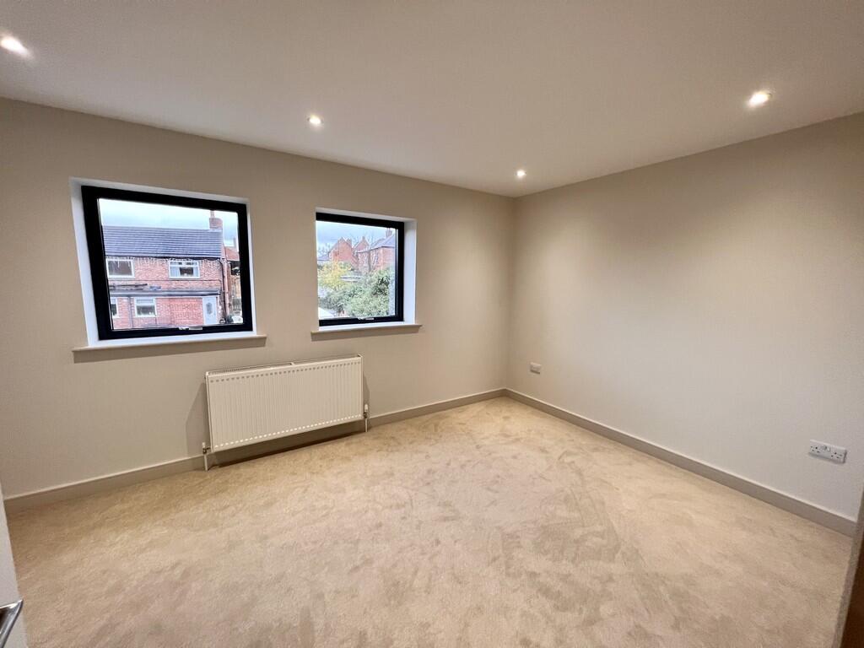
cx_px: 432
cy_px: 324
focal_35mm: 13
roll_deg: -0.6
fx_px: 324
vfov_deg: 89.9
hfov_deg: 106.2
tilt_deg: -7.9
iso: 250
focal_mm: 1.57
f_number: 1.8
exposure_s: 1/100
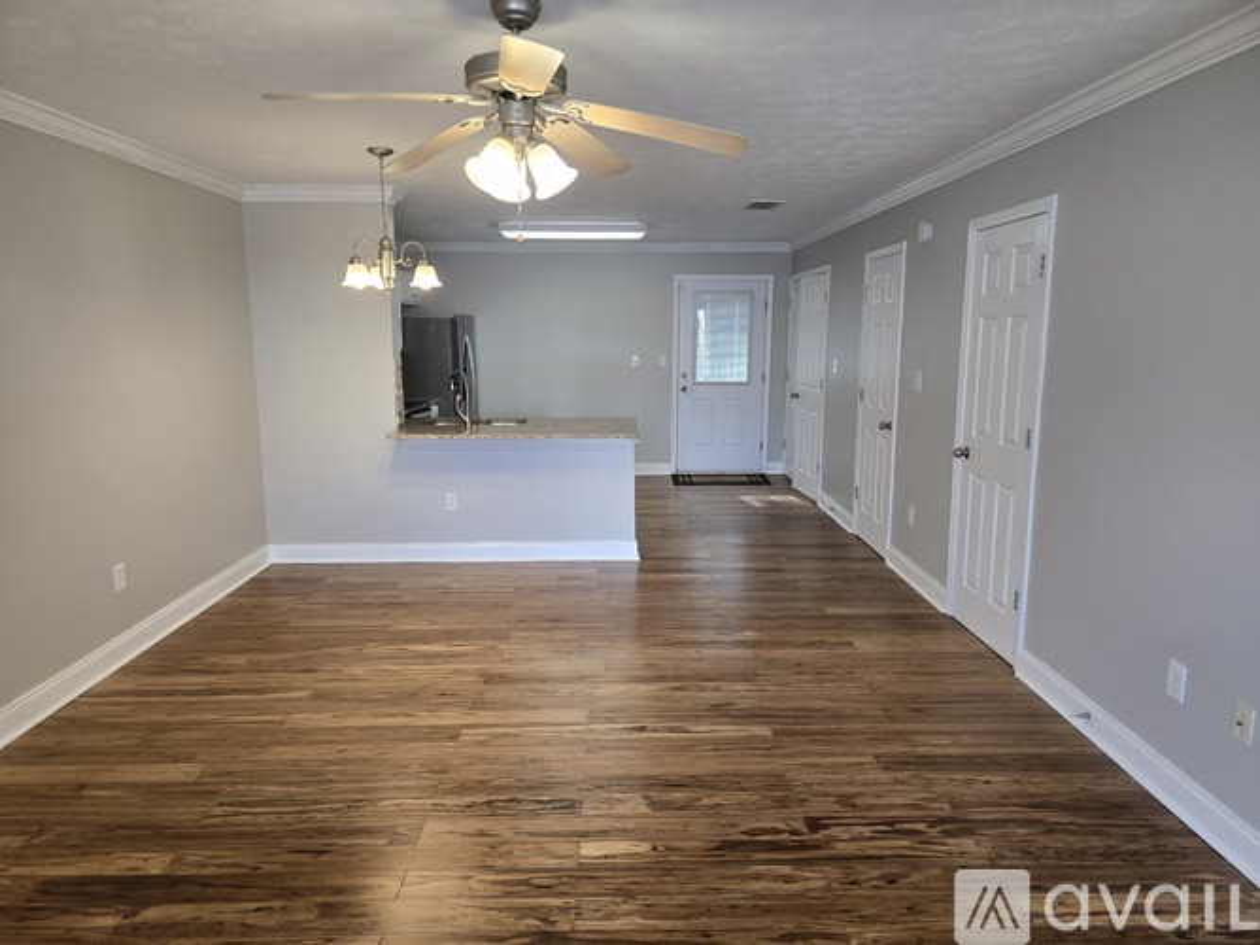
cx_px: 630
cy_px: 472
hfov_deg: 73.9
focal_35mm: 23
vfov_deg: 58.9
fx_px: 837
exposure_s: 1/120
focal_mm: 6.3
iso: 160
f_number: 1.7
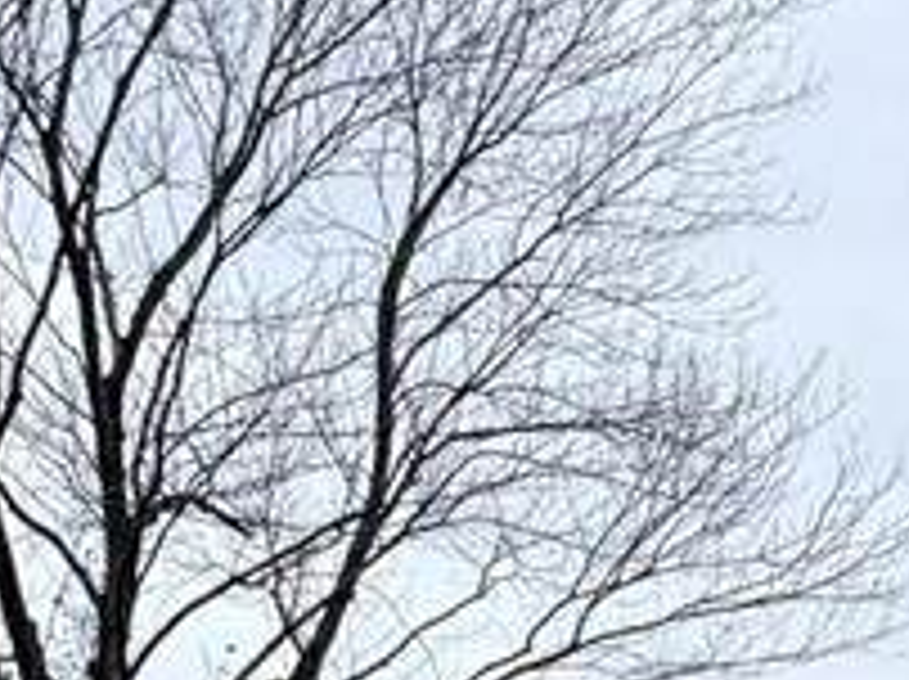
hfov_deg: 26.2
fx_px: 1862
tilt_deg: -2.2
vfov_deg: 17.1
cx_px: 868
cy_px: 1207
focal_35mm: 71
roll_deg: -2.5
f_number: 2.2
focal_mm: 2.22
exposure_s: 1/619
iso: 40
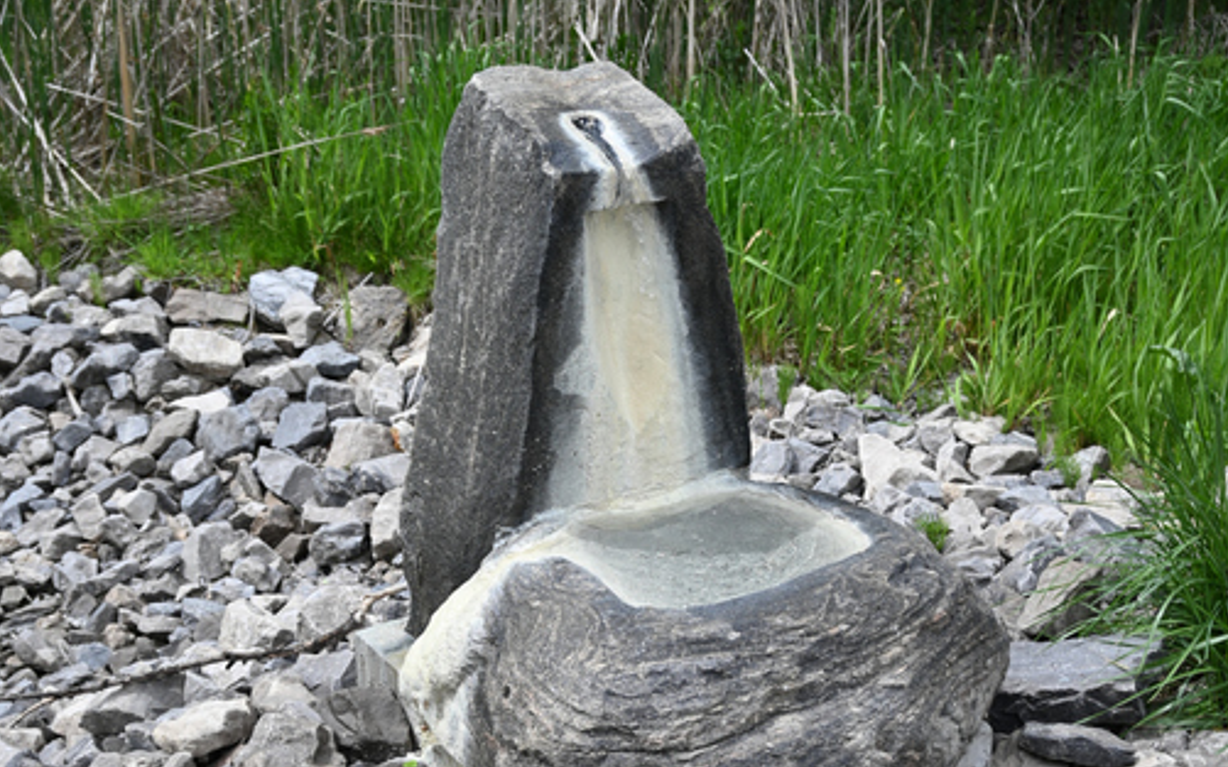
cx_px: 618
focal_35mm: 50
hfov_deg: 40.0
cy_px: 505
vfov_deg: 25.5
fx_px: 1686
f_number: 4
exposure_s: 1/800
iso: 100
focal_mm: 21.5
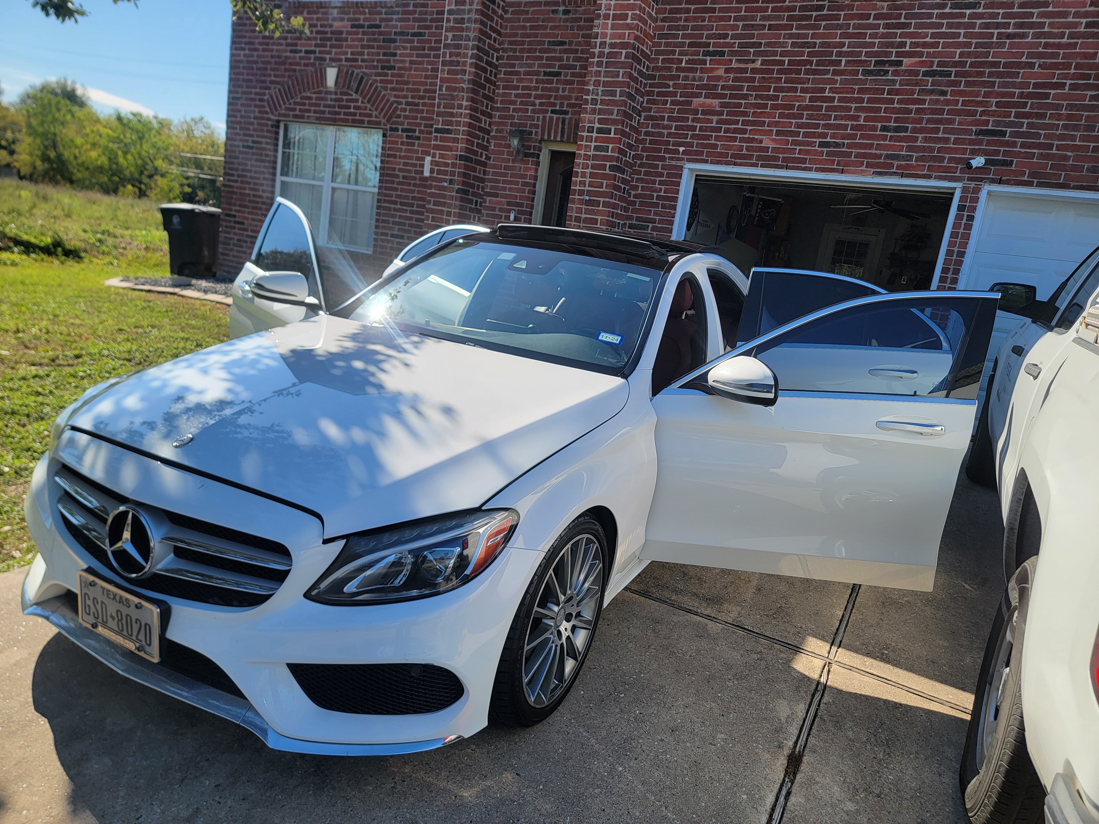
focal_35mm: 24
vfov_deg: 56.8
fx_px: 762
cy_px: 412
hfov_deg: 71.6
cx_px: 550
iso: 16
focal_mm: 6.7
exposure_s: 1/843
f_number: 1.8
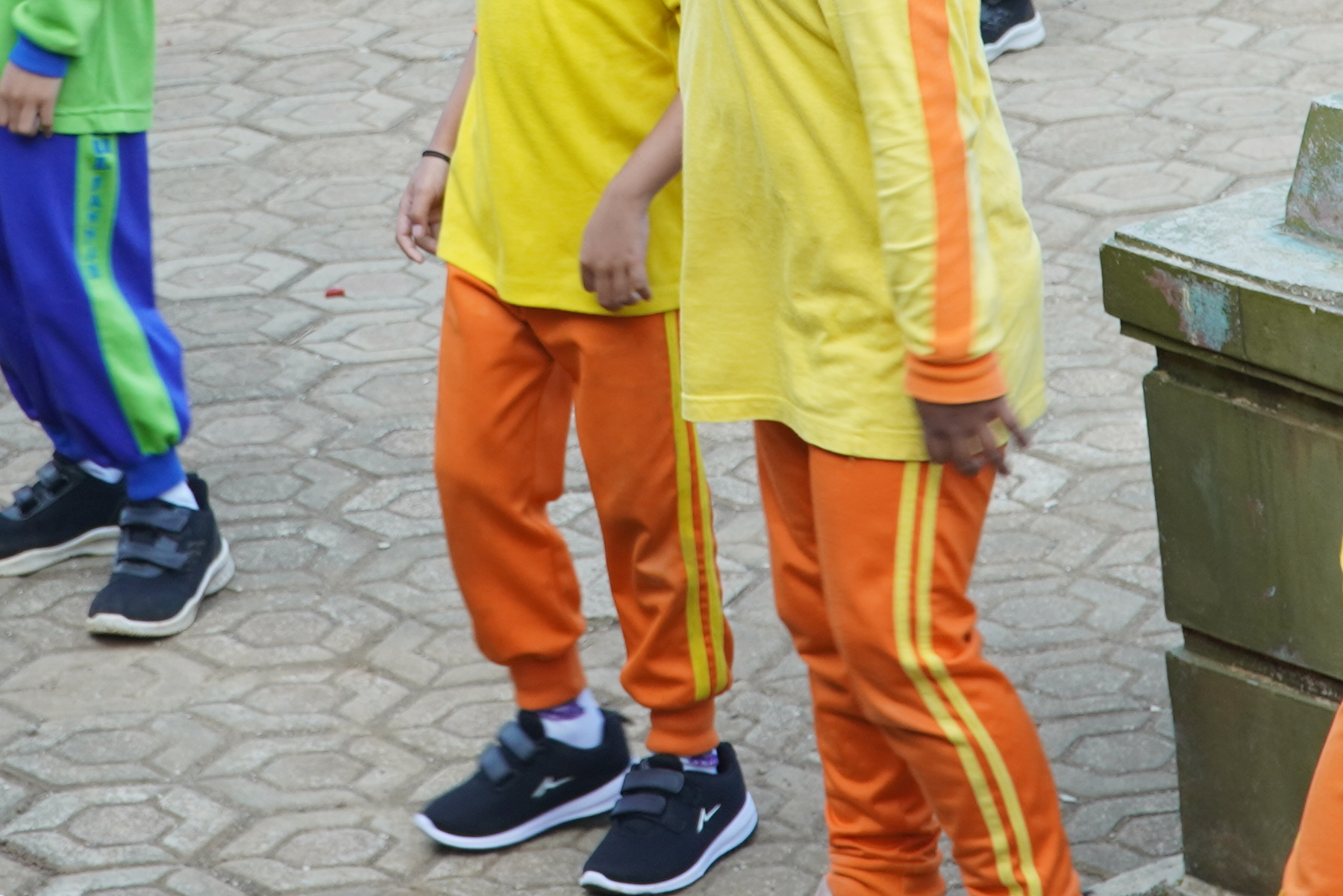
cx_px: 563
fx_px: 5595
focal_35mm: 150
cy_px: -286
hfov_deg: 13.7
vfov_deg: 9.0
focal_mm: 30
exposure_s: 1/80
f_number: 5
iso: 100
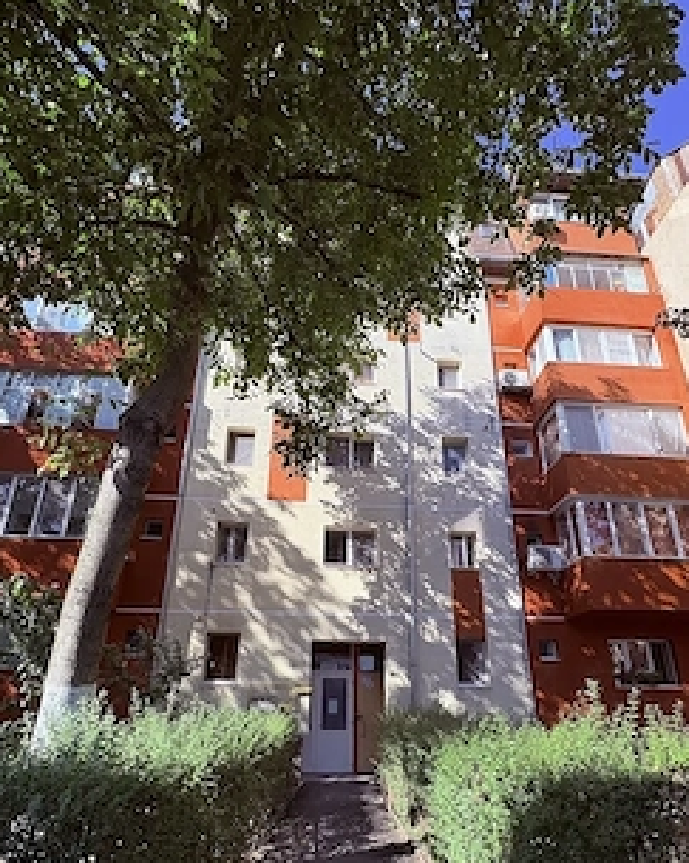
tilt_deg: +19.8
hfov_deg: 73.7
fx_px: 459
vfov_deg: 84.1
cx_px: 360
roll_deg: -0.9
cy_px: 556
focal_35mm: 18
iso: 50
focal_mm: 2.22
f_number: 2.2
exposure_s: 1/779
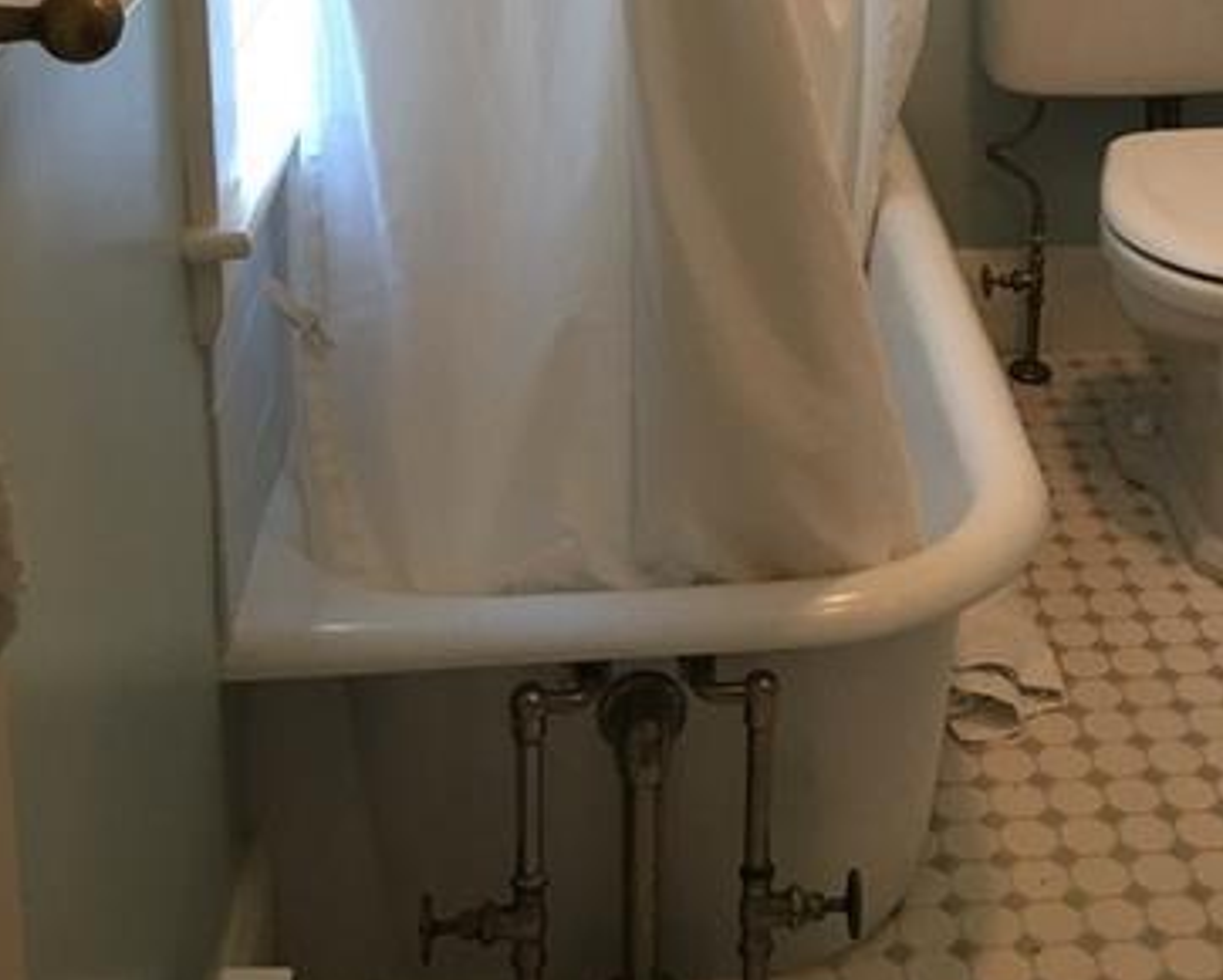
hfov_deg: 30.9
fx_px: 2173
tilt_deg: -9.5
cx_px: 905
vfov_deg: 23.1
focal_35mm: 60
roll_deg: -0.1
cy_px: -223
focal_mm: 4.15
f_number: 2.2
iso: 40
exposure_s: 1/15
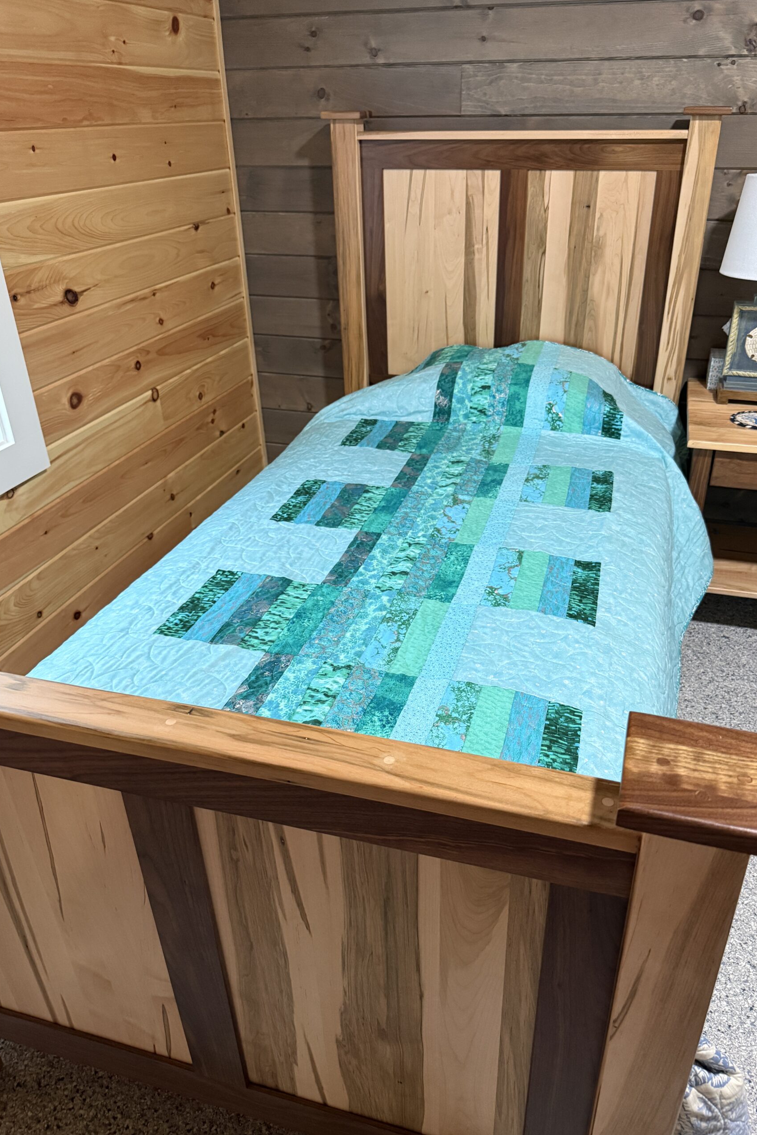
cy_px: 568
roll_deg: +0.8
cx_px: 413
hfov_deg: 51.2
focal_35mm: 25
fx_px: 788
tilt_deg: -29.6
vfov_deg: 71.5
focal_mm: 6.76
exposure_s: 1/60
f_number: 1.78
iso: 500
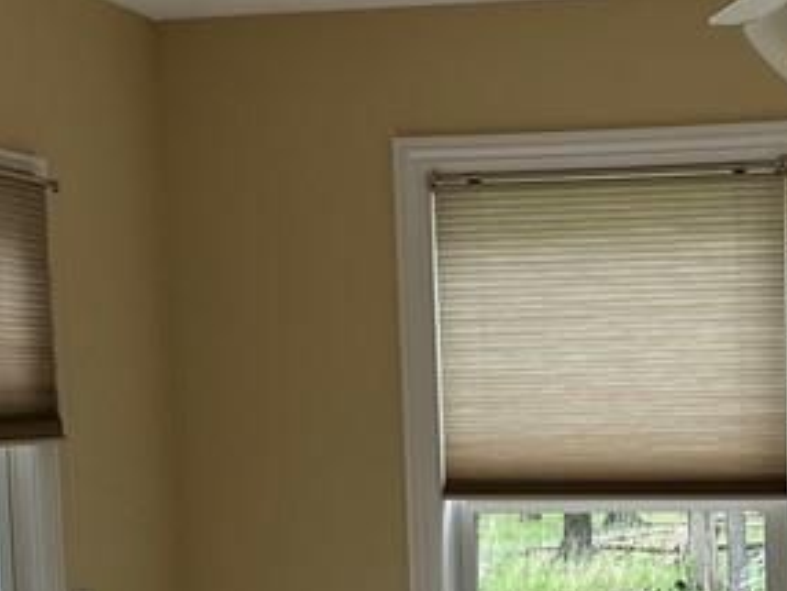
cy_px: 610
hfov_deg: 20.7
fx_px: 2116
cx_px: 696
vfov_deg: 15.6
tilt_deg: -5.9
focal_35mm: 93
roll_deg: +1.0
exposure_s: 1/120
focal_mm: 5.7
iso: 64
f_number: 1.5
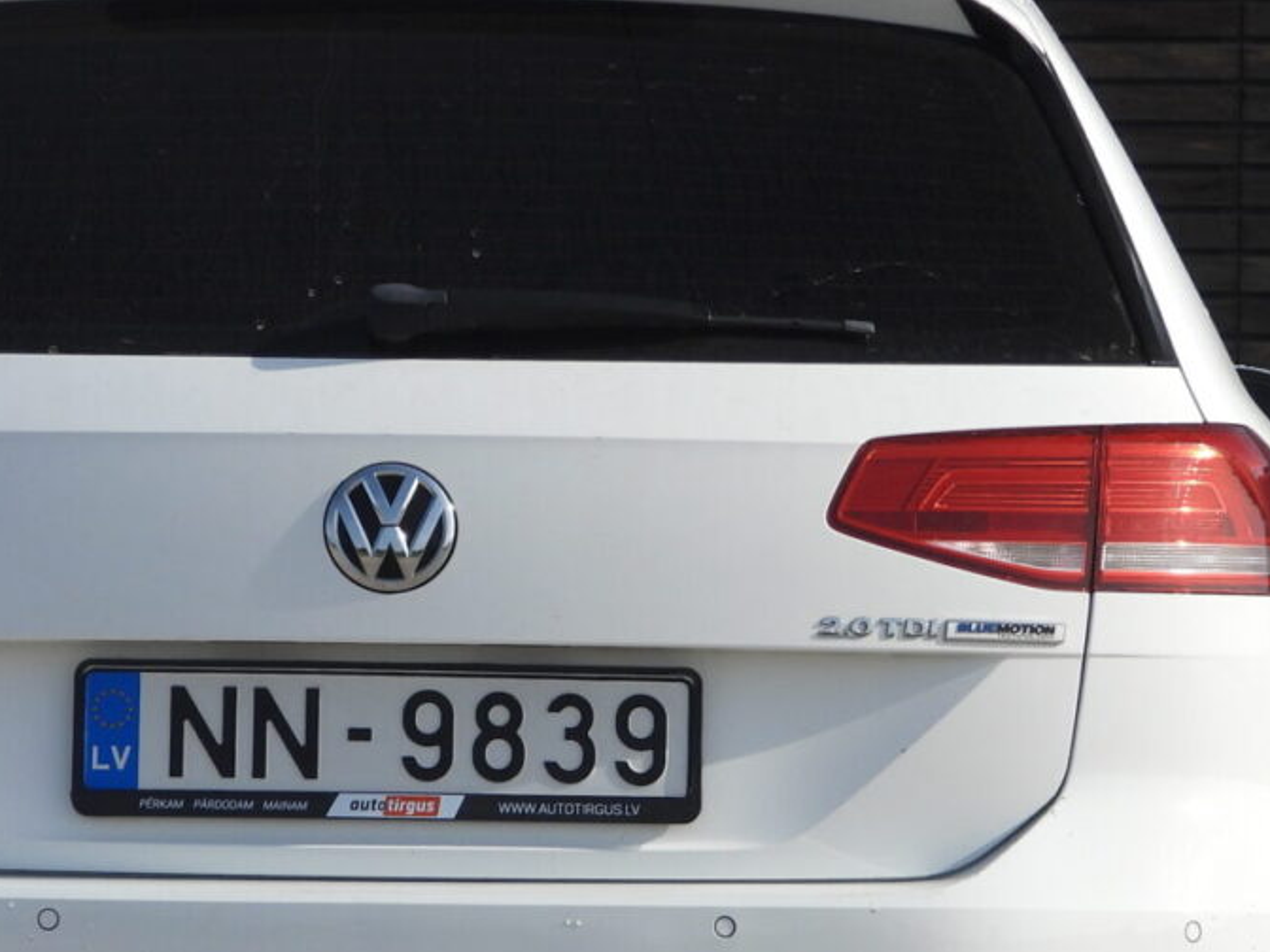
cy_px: 710
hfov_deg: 6.6
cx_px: 384
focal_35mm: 298
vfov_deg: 5.0
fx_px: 10933
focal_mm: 22.5
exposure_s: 1/250
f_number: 4
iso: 100
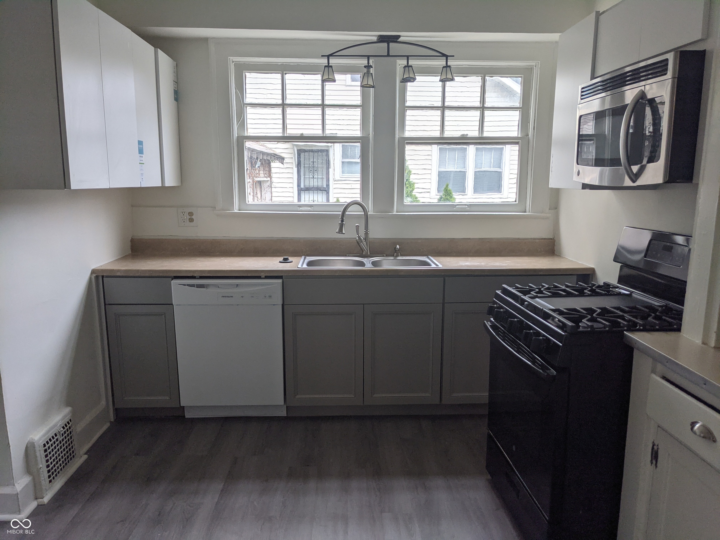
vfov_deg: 51.4
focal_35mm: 27
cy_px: 270
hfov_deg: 65.3
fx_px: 562
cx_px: 360
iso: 53
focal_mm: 4.38
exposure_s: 1/264
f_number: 1.73
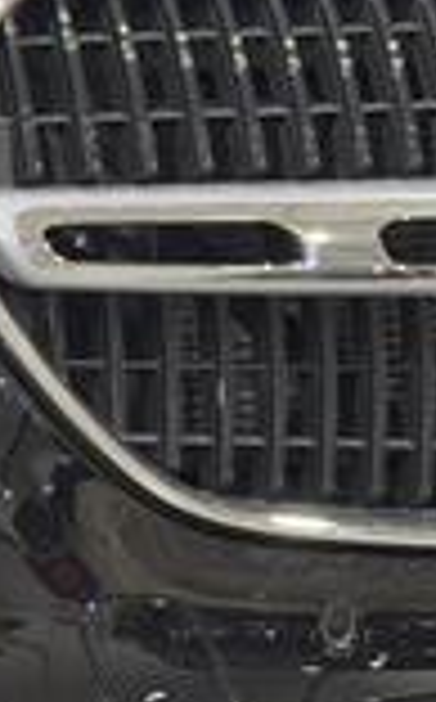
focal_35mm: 261
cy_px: 756
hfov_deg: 4.9
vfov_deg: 8.0
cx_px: -634
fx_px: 4981
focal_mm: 6.76
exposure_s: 1/40
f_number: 1.78
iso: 320
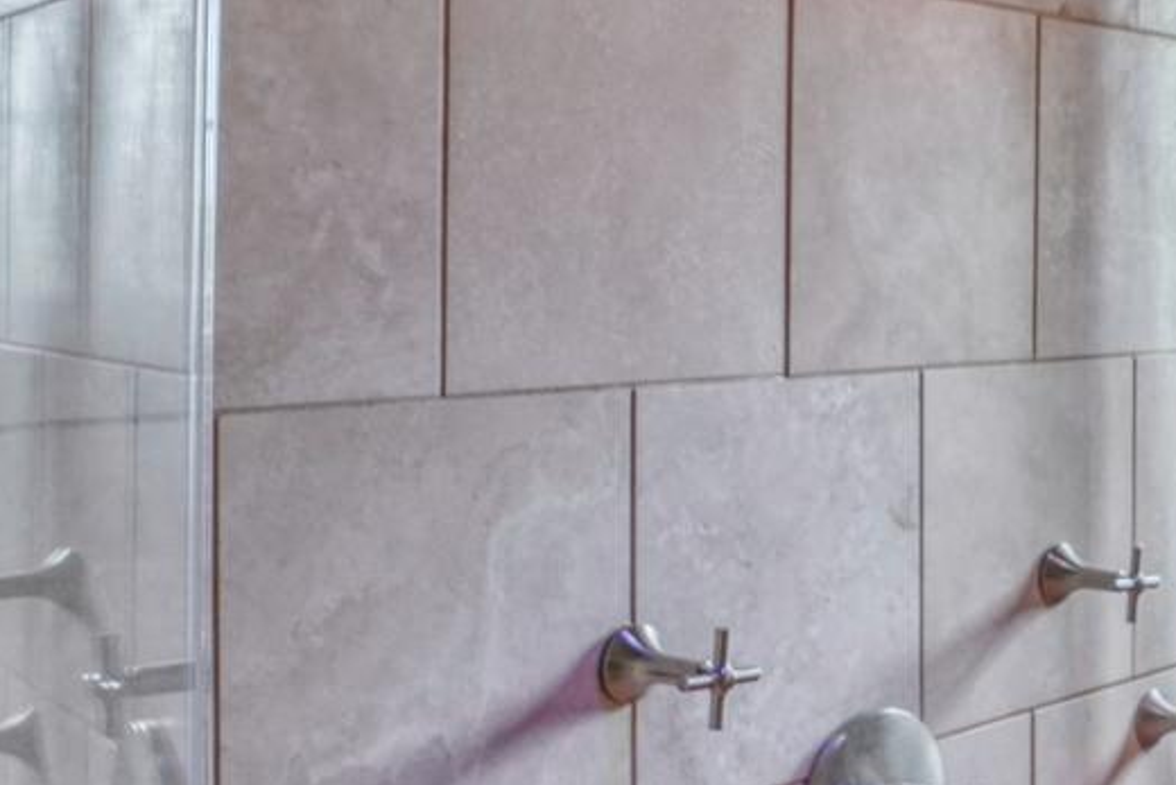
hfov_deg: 27.1
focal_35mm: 63
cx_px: 1499
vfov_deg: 21.5
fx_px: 2058
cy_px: 240
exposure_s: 1/20
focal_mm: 16
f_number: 7.1
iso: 640
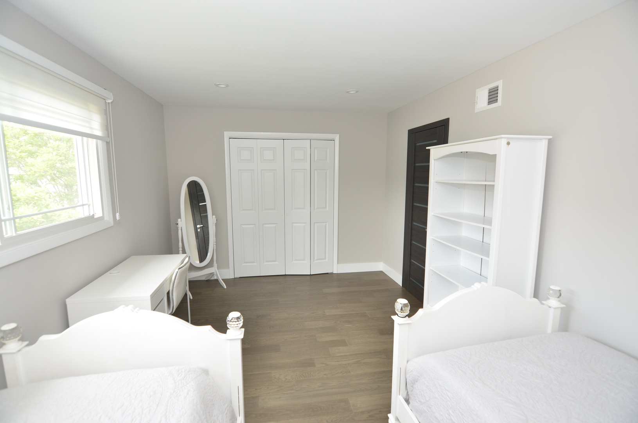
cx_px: 319
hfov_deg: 95.1
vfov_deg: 71.8
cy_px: 212
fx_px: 292
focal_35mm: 16
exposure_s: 1/60
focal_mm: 11
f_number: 4
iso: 280
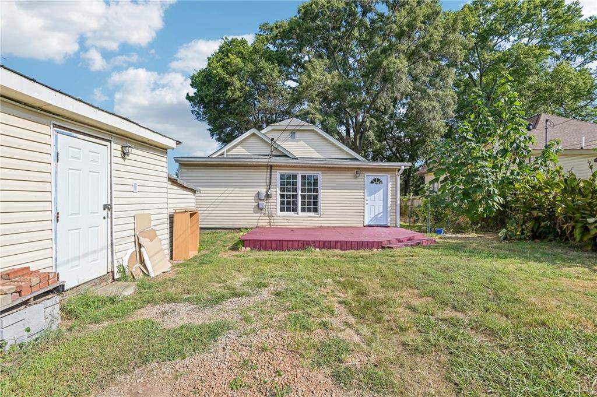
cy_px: 198
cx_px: 298
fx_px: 265
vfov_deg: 73.7
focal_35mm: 16
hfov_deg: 96.8
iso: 200
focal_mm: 16
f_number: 8
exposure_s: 1/800
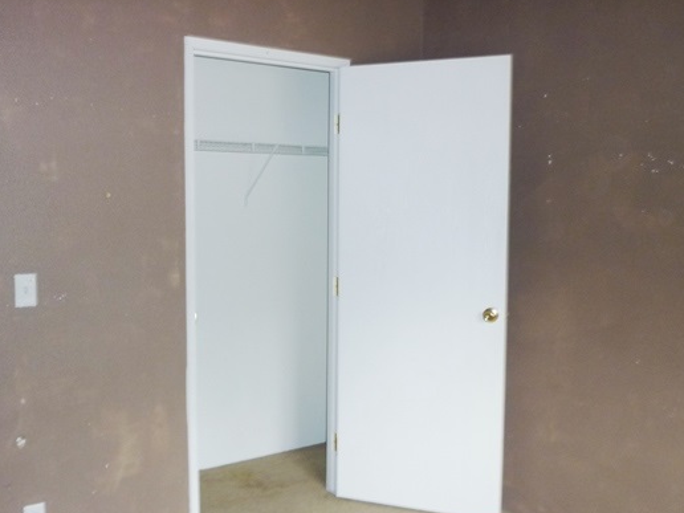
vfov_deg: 39.6
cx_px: 292
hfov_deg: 51.2
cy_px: 269
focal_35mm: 36
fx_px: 711
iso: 160
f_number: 3.3
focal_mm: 5.2
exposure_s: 1/8
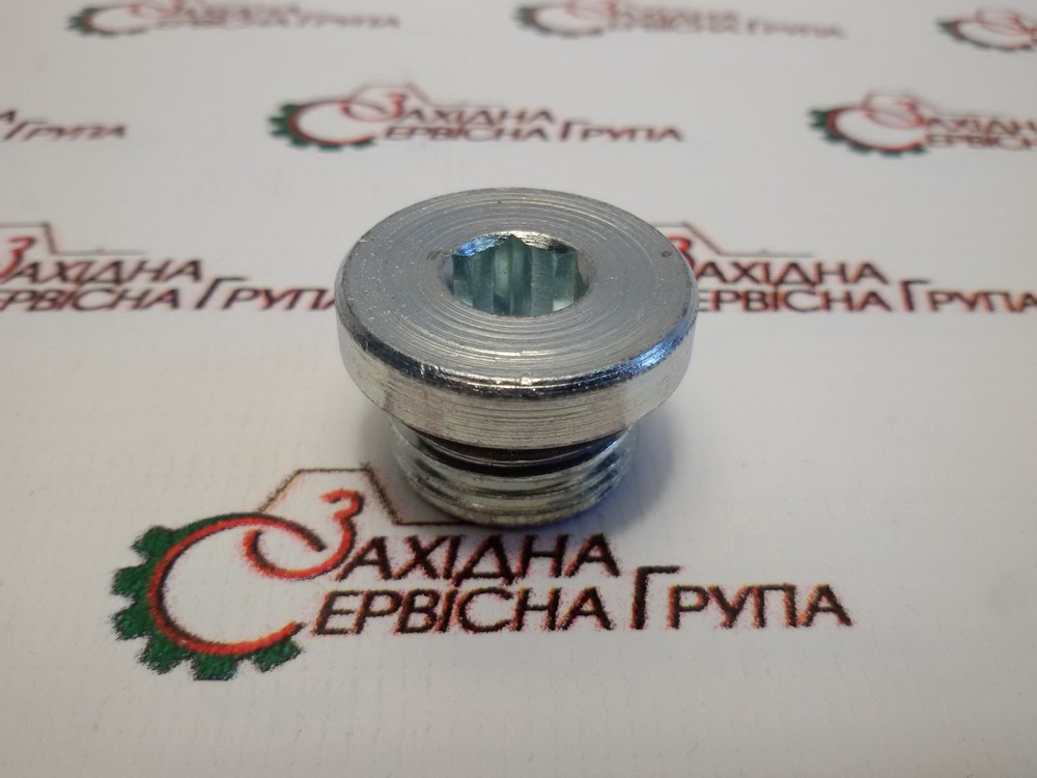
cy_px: 389
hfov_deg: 58.4
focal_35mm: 31
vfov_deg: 45.4
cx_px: 518
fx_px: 929
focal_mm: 2.93
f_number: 2.4
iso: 64
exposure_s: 1/100
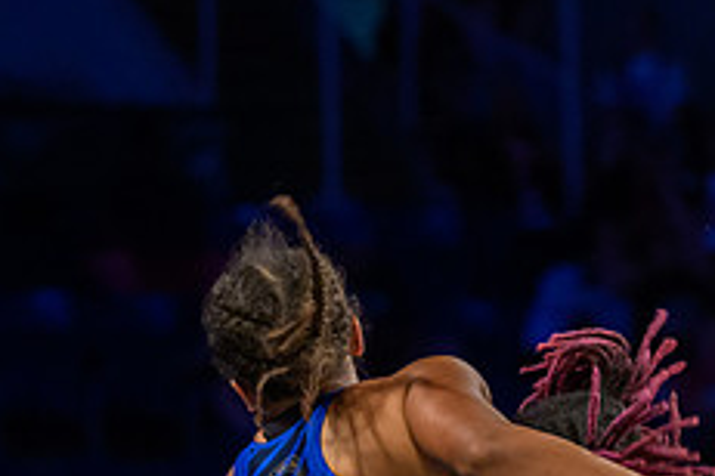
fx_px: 8996
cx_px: 520
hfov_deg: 4.5
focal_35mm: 453
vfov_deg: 3.0
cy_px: 685
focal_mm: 110
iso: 4000
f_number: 2.8
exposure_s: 1/800
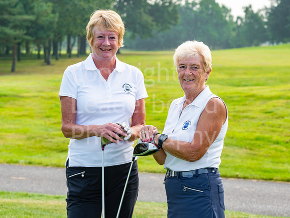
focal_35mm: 140
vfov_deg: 10.6
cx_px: 148
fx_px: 1175
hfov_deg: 14.1
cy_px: 98
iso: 200
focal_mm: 116
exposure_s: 1/200
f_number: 8
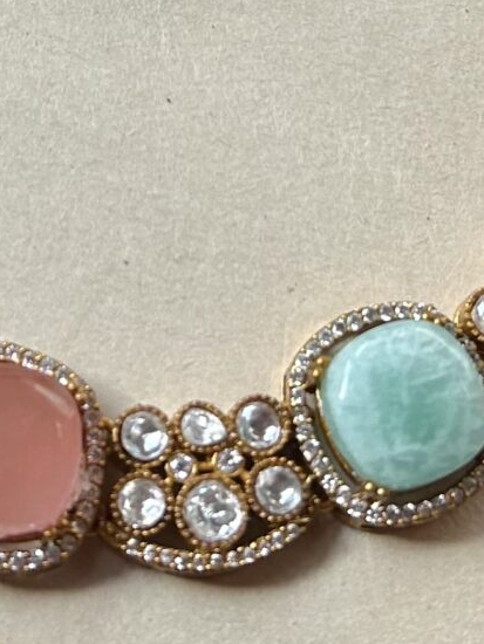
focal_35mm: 121
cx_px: 70
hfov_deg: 12.2
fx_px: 2254
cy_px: -221
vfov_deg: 15.4
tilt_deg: -64.5
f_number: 1.5
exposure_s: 1/359
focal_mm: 5.7
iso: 50
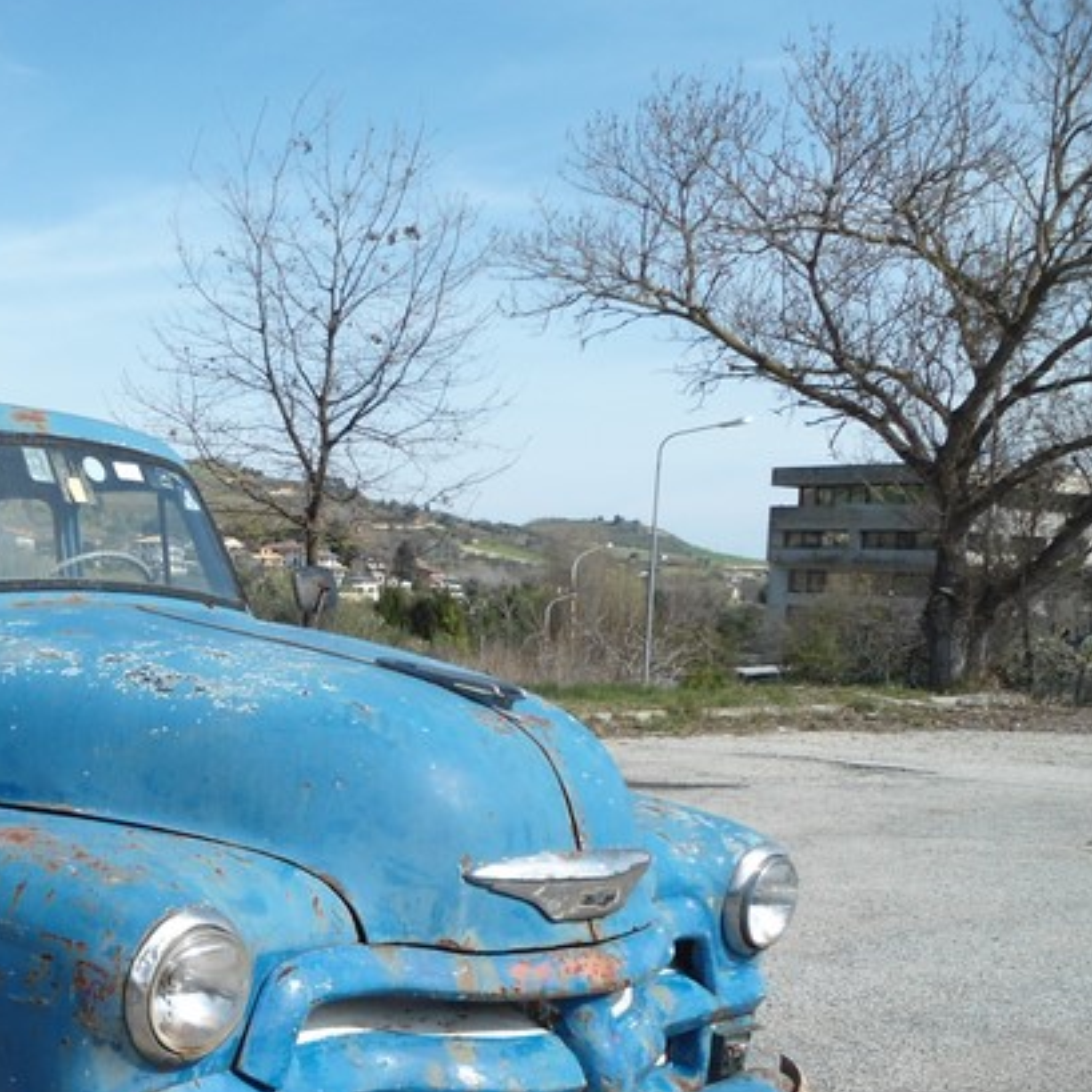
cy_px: 780
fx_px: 1606
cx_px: 29
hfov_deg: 34.5
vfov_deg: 36.9
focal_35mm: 45
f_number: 8
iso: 80
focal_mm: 4.7
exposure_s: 1/125
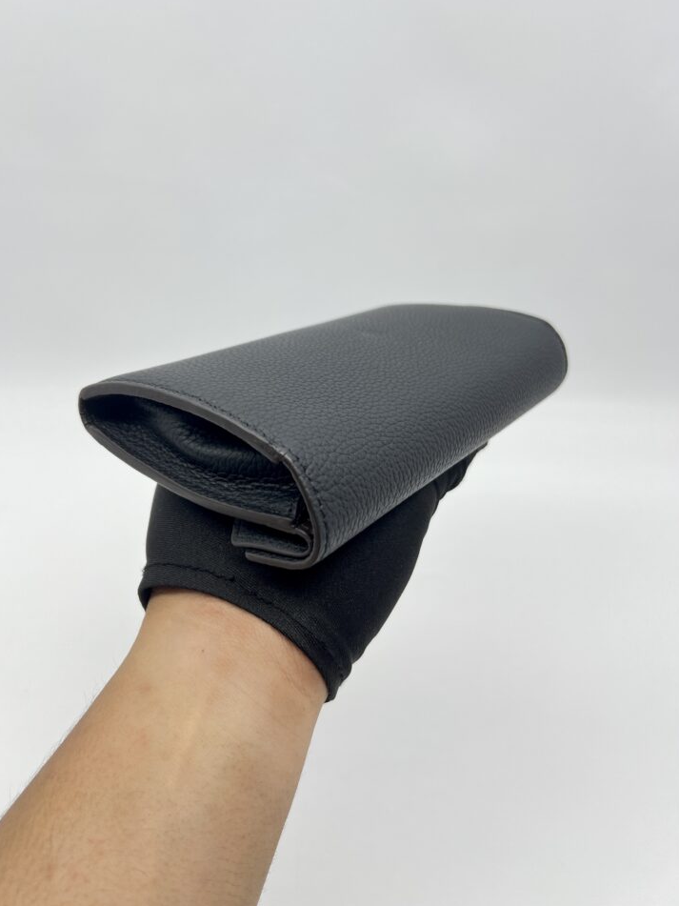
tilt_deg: -32.7
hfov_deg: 49.7
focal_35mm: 28
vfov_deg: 63.4
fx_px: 732
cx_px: 317
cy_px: 421
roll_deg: +0.1
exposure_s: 1/110
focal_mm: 5.7
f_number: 1.5
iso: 32
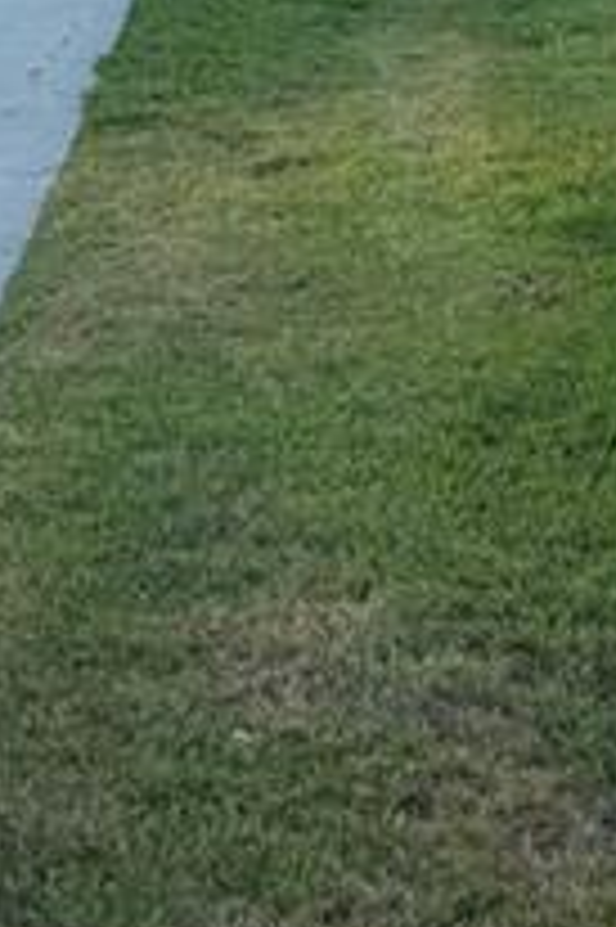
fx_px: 2391
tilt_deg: -1.4
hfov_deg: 14.5
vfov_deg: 19.3
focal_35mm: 93
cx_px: 603
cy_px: -446
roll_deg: -0.4
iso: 80
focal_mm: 6.76
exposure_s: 1/1488
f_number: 1.78
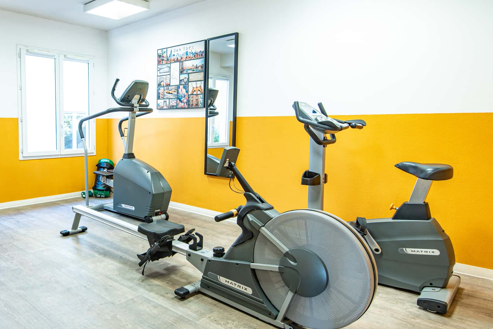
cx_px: 130
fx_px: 370
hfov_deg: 63.8
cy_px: 156
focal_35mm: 27
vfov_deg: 47.9
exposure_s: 1/6
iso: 200
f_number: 7.1
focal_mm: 18
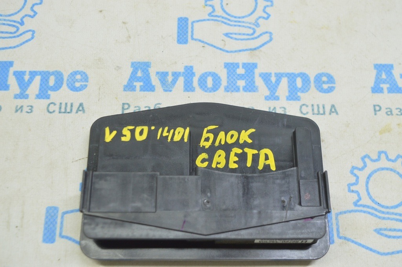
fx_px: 536
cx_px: 201
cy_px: 134
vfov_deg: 28.0
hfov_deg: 41.1
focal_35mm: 48
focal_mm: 32
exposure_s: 1/20
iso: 400
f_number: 5.6
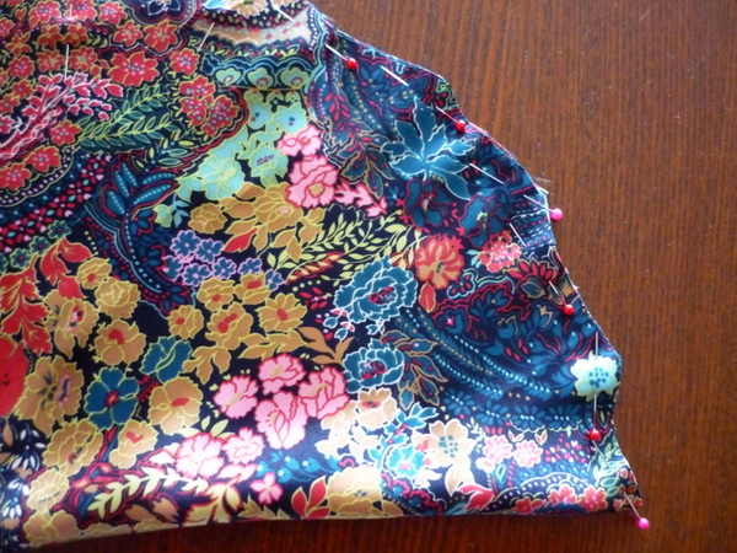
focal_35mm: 33
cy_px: 276
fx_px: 703
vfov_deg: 42.9
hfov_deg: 55.4
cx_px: 368
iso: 800
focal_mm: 5.5
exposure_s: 1/20
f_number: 2.8
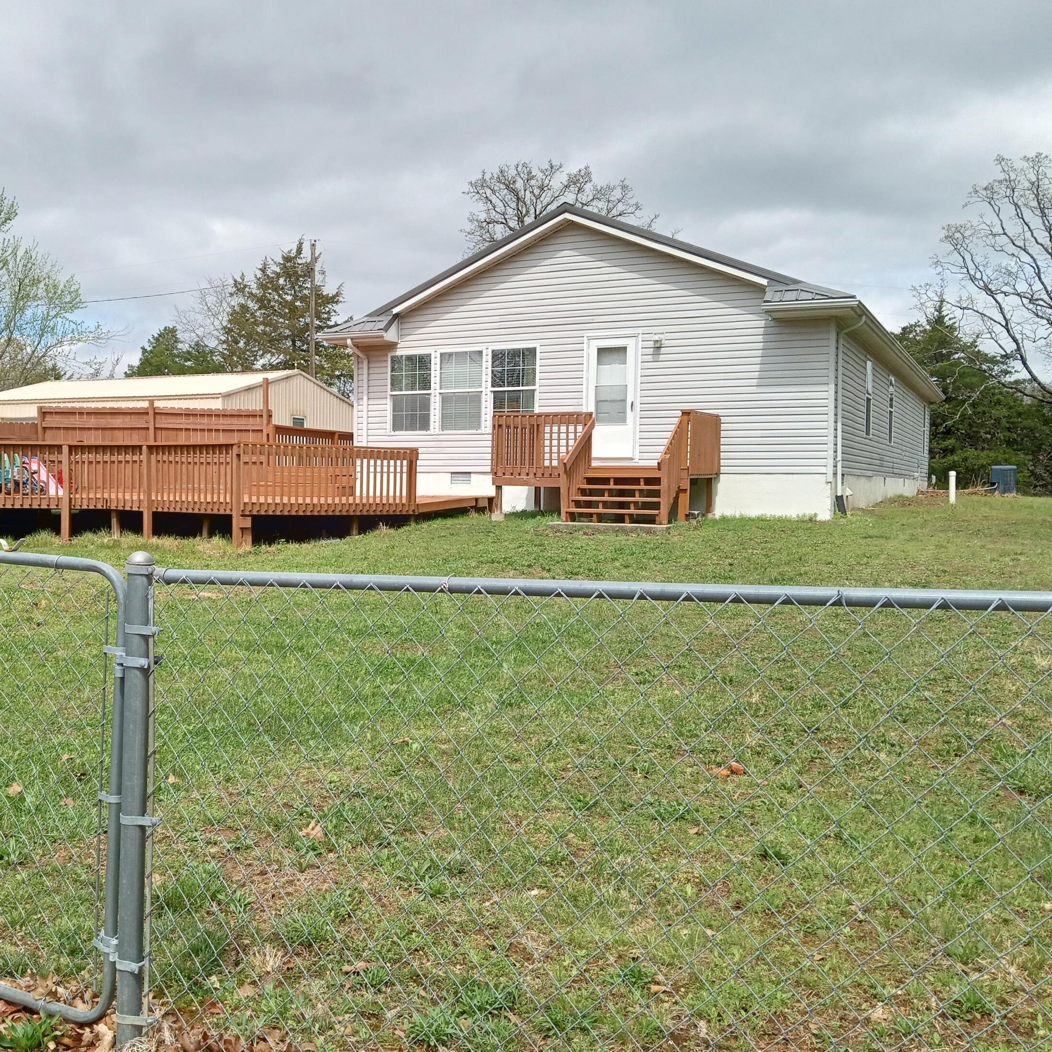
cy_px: 527
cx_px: 386
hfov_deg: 47.9
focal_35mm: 34
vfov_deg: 48.5
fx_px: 1169
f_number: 2.2
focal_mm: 3.71
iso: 100
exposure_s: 1/1193
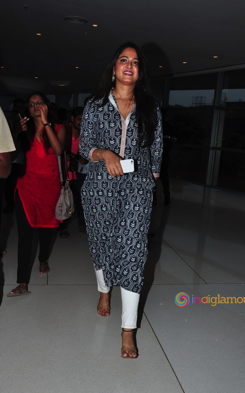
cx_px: 126
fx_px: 363
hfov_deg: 37.3
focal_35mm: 34
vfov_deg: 56.7
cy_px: 197
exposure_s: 1/125
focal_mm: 22
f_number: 14
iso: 400
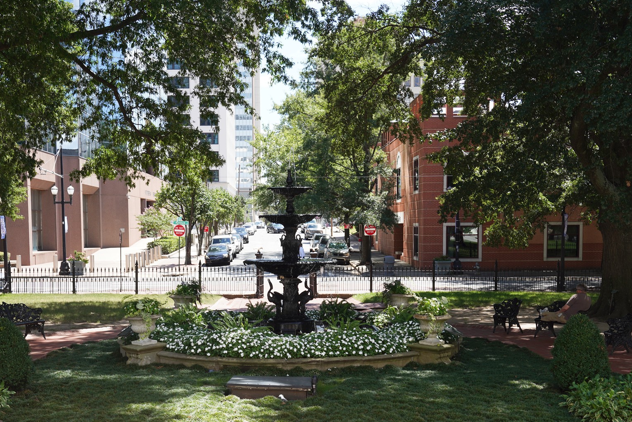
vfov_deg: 28.6
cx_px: 294
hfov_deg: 41.9
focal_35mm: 47
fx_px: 825
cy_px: 260
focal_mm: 36
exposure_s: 1/100
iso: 100
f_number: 8
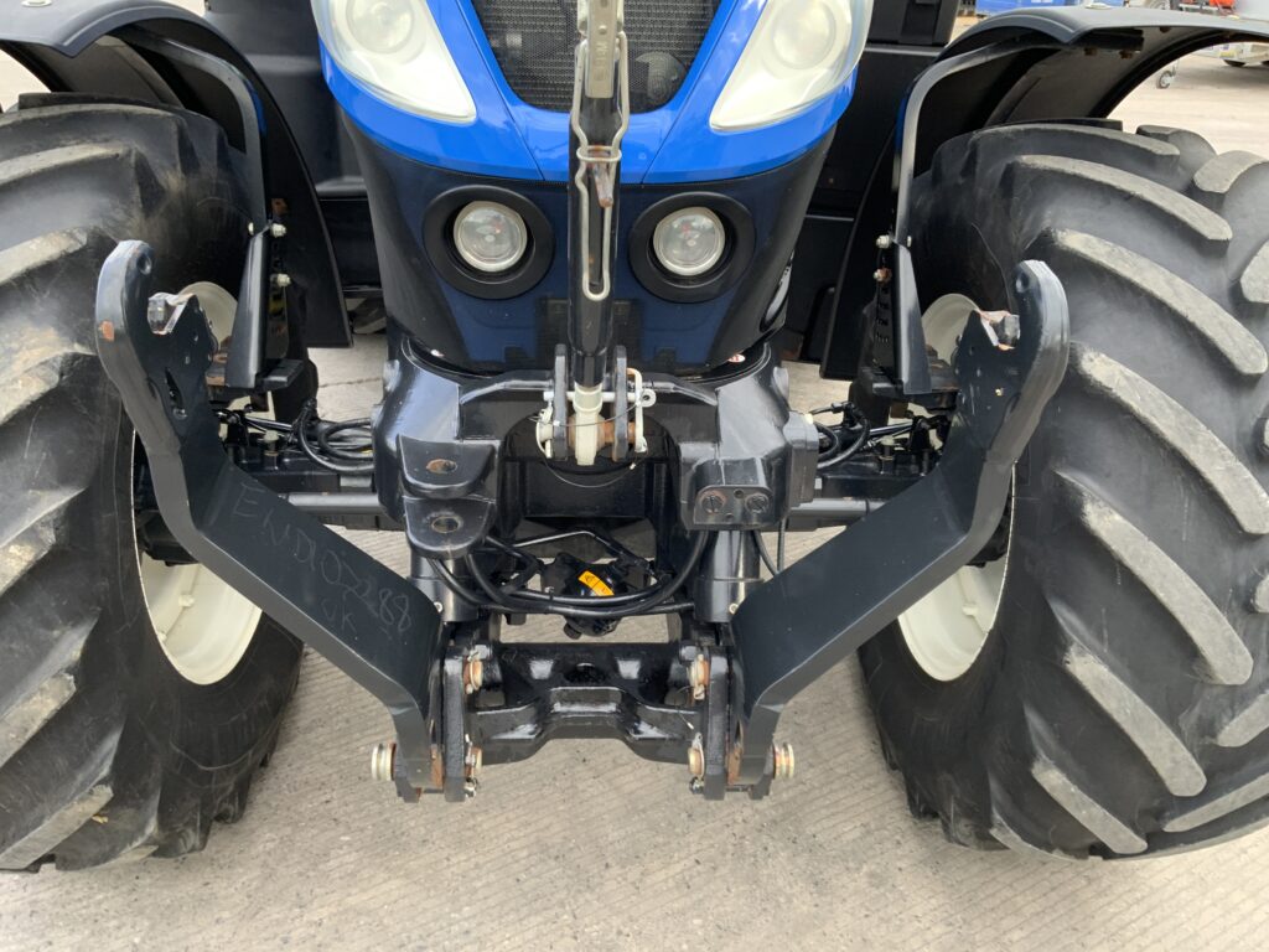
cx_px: 634
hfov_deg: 61.7
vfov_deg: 48.2
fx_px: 1063
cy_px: 476
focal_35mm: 29
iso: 50
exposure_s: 1/122
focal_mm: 3
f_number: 1.8
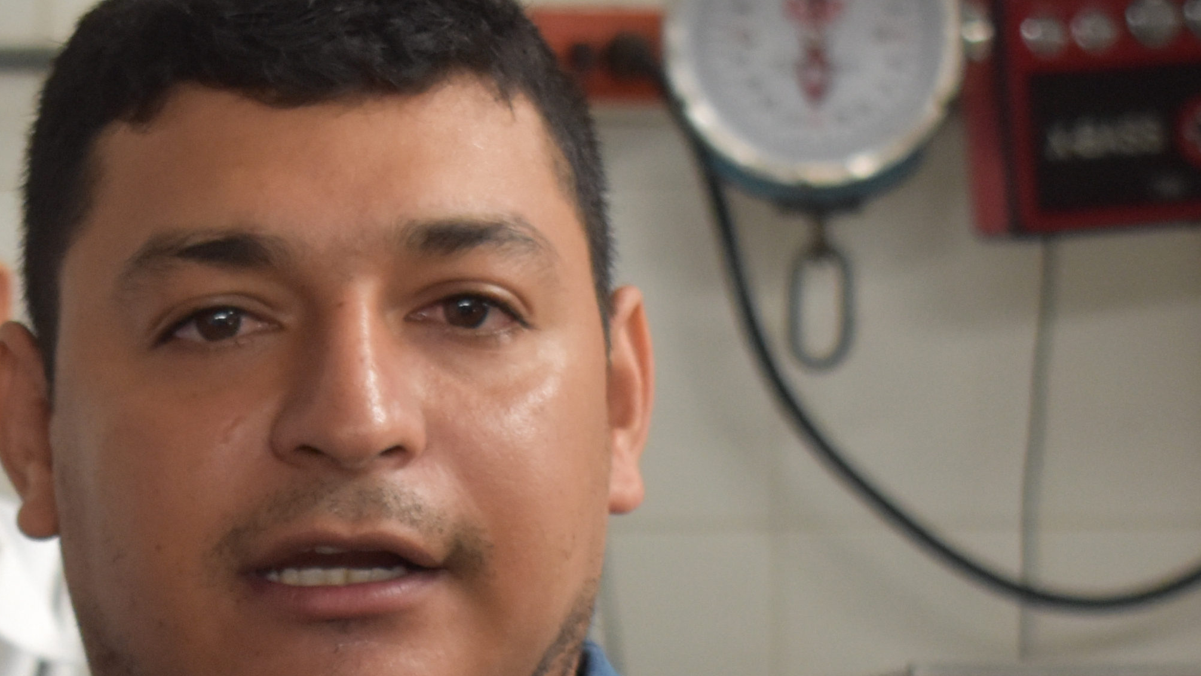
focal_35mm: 197
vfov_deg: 6.1
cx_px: 268
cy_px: 920
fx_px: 6274
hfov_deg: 10.9
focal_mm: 42
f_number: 5
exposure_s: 1/60
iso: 1400
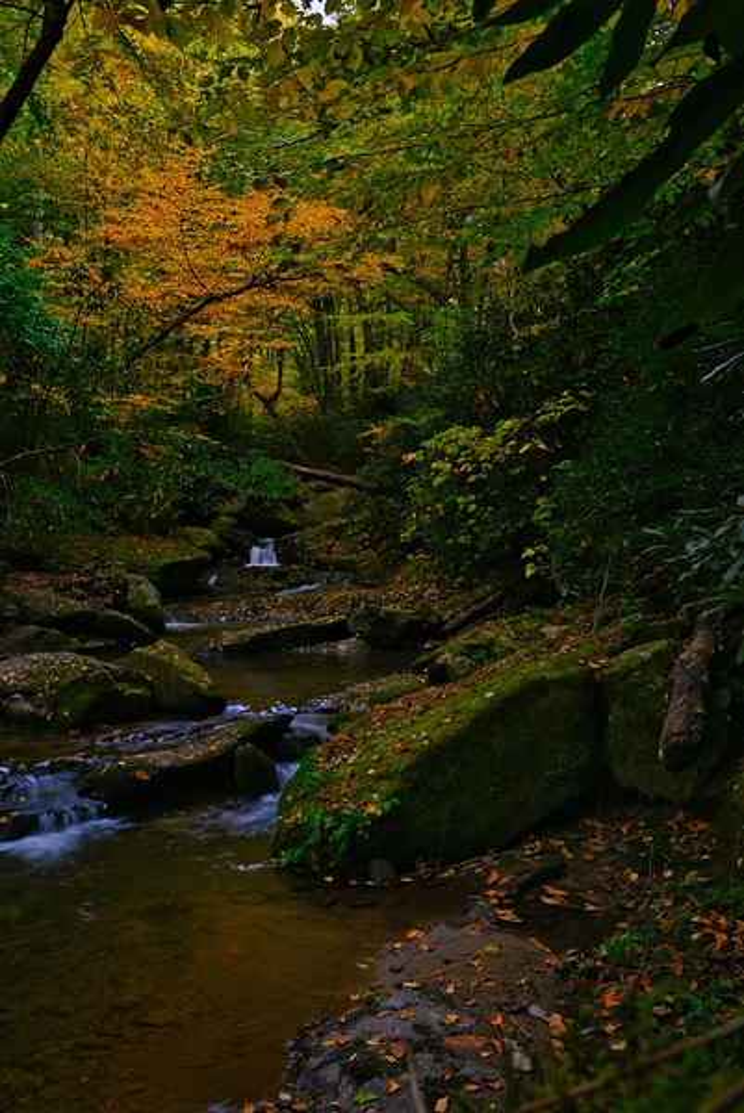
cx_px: 372
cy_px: 556
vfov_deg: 57.9
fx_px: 1006
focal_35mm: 32
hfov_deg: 40.6
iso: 100
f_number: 29
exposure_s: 1/3
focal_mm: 32.5
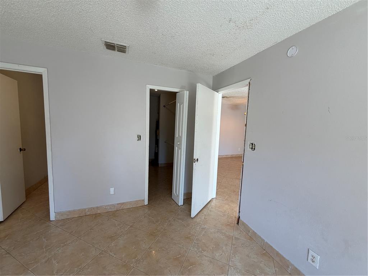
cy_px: 138
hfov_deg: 102.1
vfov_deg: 85.7
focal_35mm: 14
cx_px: 184
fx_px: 149
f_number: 2.2
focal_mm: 2.22
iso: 125
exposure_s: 1/120
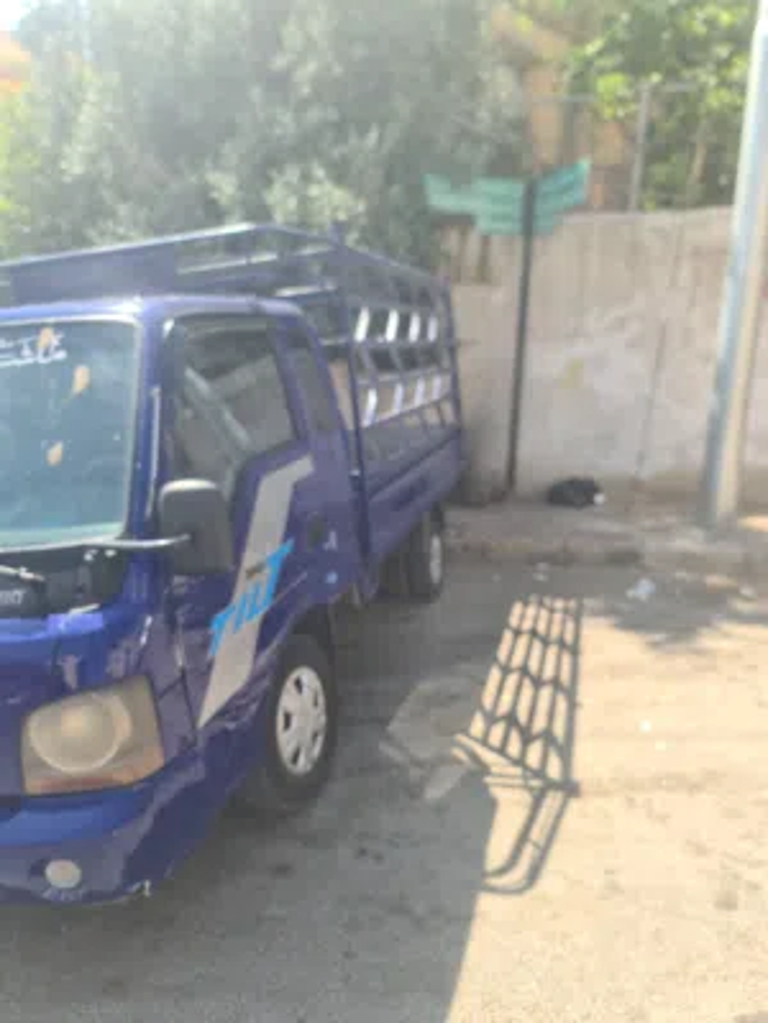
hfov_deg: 54.9
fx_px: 740
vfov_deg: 69.4
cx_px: 384
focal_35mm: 25
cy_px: 512
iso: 50
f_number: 1.8
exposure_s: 1/234
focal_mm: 7
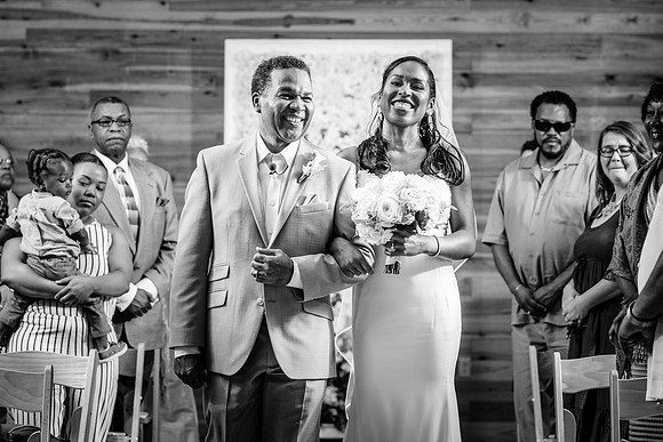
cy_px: 194
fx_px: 1967
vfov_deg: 12.8
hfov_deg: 19.1
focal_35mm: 107
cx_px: 295
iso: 400
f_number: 4
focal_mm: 95
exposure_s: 1/200
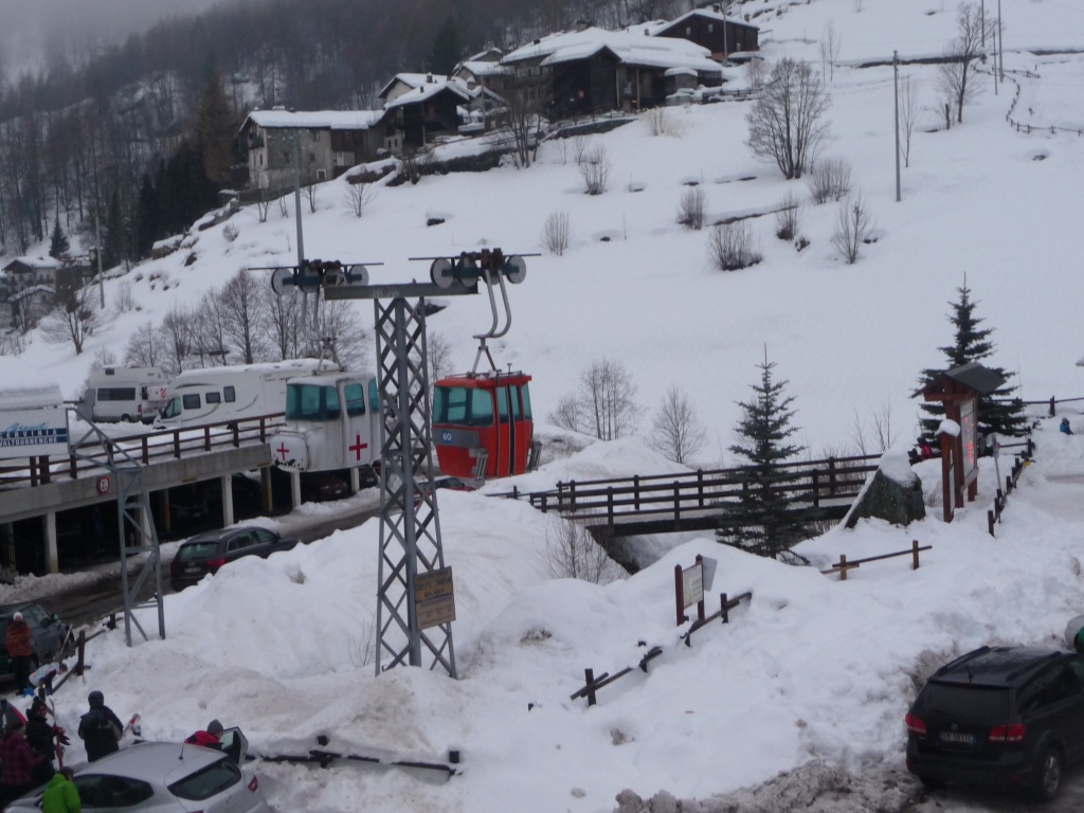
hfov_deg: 34.9
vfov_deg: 26.6
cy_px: 406
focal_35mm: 55
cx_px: 542
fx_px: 1722
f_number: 4.3
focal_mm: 9.3
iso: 160
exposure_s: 1/40
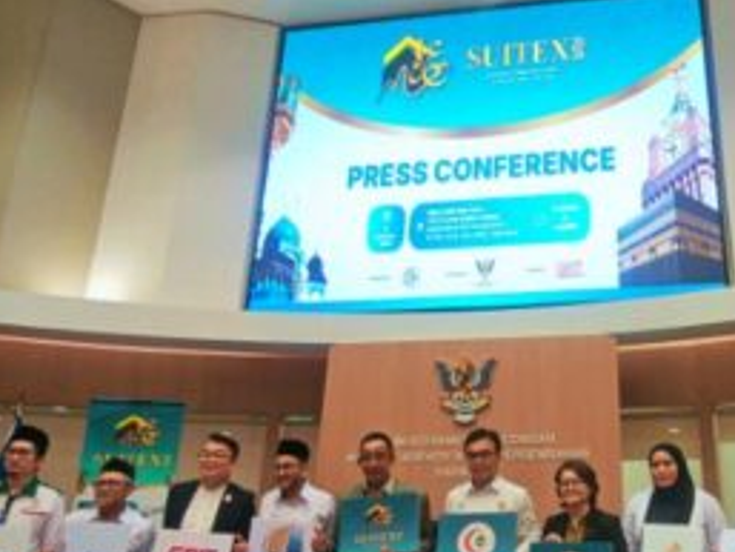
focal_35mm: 28
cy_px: 317
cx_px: 552
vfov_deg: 49.6
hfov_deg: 60.0
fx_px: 595
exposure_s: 1/60.2
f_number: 2
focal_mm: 1.82
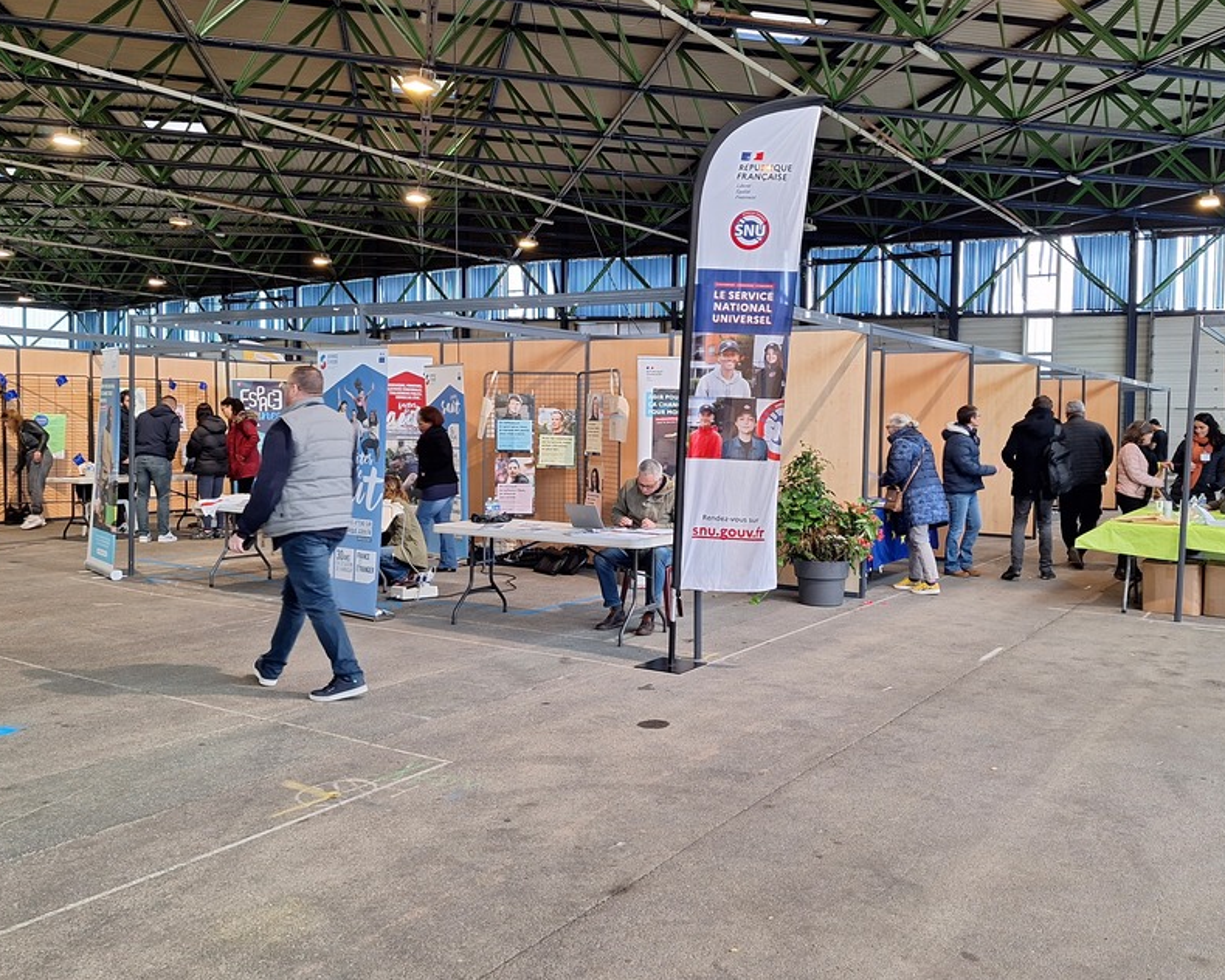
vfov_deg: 49.9
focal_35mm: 29
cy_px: 444
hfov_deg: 60.3
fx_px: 1051
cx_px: 671
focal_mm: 5.54
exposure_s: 1/50
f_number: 1.8
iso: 80
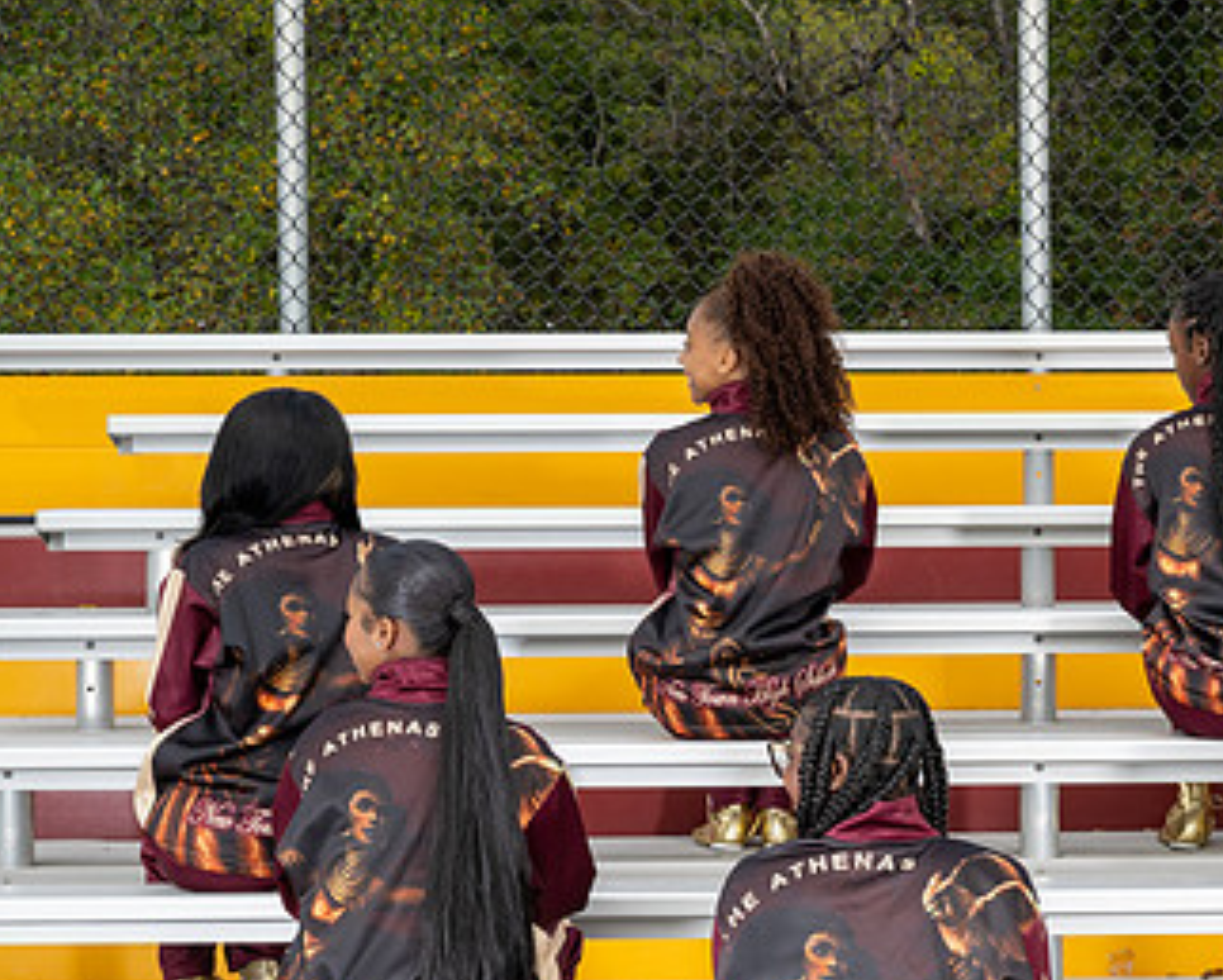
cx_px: 1230
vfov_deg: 15.3
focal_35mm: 101
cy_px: 515
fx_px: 3658
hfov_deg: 18.5
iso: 80
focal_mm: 44
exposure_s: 1/100
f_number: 10
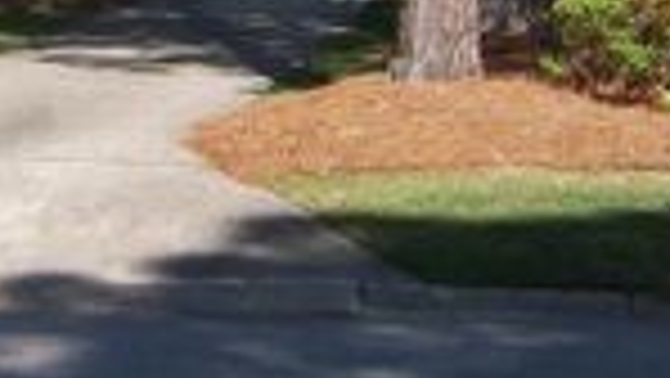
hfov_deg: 16.8
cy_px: -173
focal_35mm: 121
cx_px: -184
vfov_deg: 9.8
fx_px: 2151
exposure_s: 1/750
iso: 80
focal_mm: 5.5
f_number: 3.4
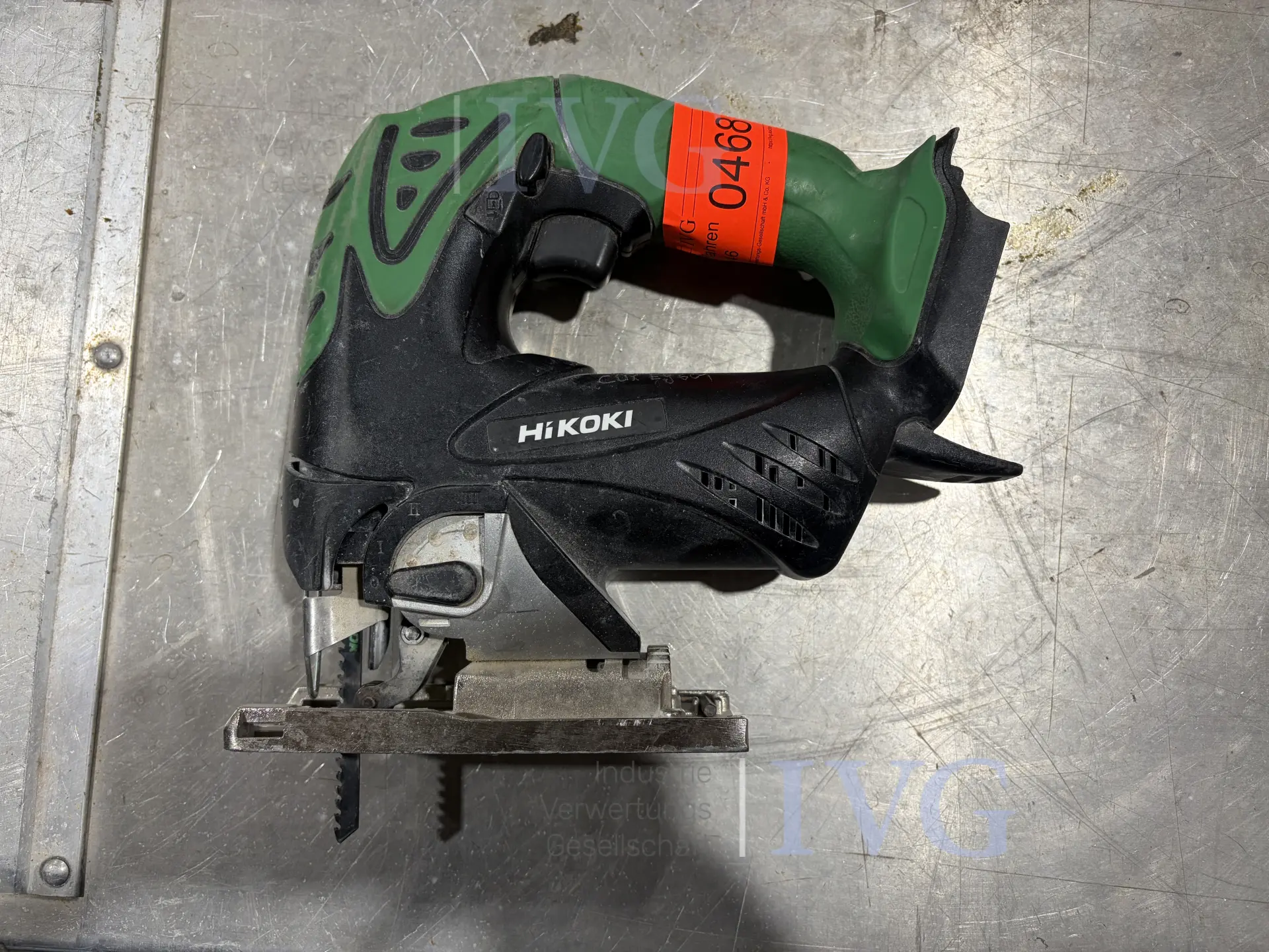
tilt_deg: -87.0
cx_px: 634
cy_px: 476
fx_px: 953
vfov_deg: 53.1
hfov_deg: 67.3
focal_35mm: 26
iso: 100
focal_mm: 5.96
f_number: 1.6
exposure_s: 1/100
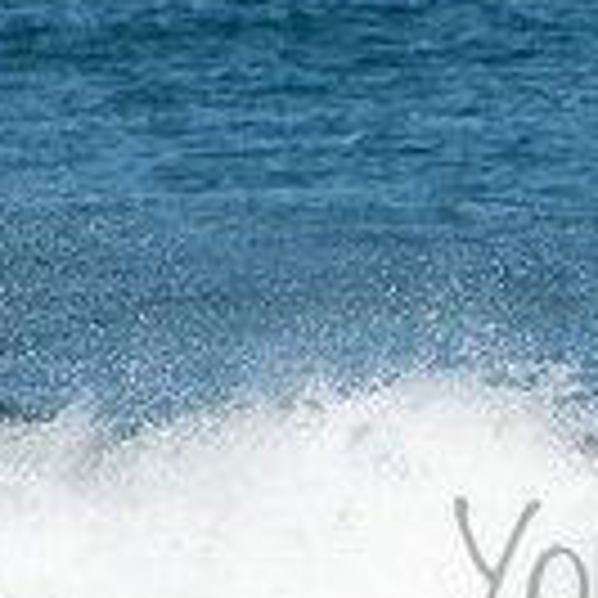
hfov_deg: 0.8
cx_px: 917
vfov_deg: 0.8
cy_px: 528
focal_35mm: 2222
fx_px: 43428
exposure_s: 1/1250
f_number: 5.6
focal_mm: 400
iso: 220
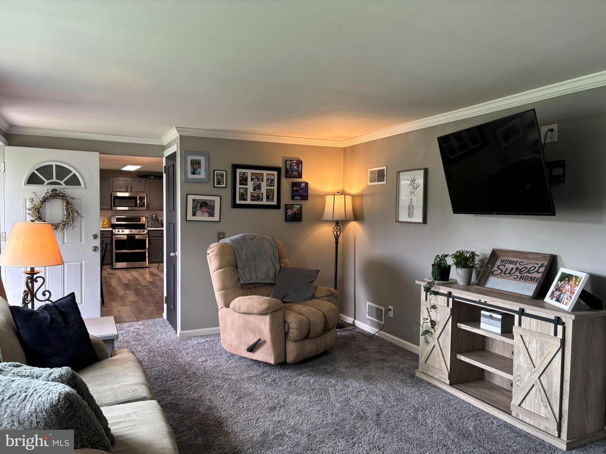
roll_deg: -0.1
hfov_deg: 67.3
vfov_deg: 53.1
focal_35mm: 26
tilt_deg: -3.0
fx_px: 455
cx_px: 303
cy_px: 227
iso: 80
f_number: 1.6
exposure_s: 1/60
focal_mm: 5.96
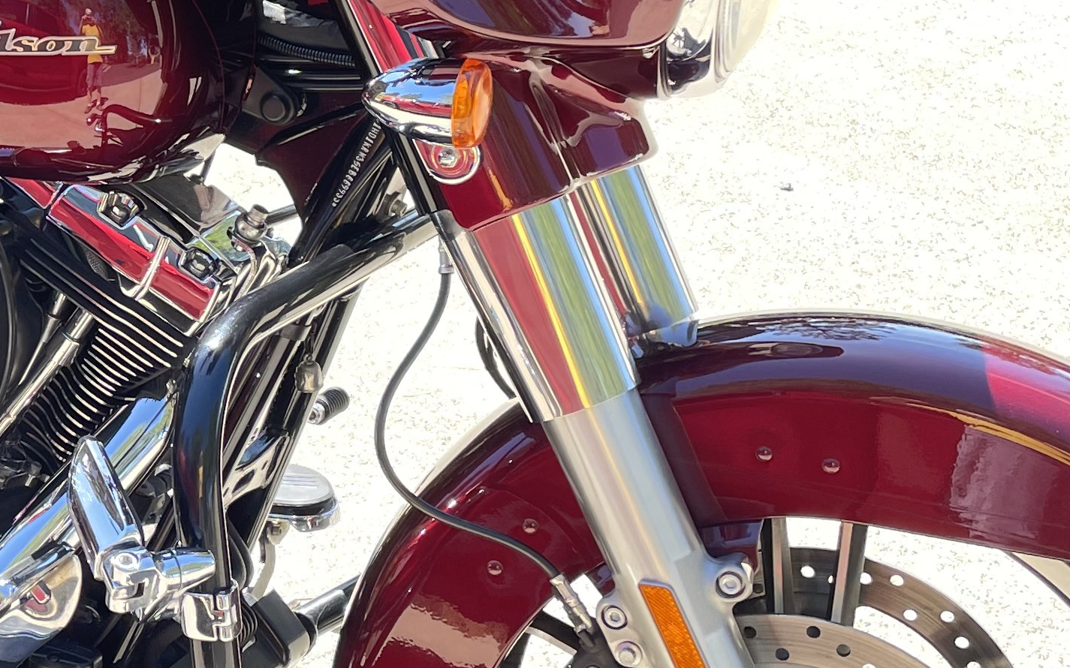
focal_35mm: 78
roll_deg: +5.7
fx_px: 2274
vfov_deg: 16.7
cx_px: -113
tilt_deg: -27.4
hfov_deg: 24.6
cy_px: 213
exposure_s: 1/241
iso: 32
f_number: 1.6
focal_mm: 4.2
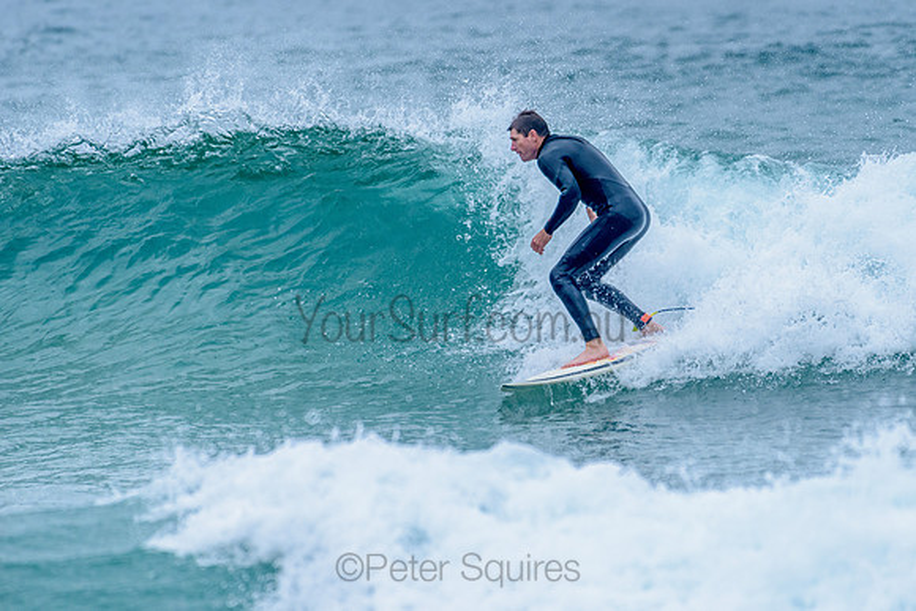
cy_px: 285
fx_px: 15976
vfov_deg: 2.2
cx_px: 566
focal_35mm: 628
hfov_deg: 3.3
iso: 800
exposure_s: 1/2000
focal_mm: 500
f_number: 5.6
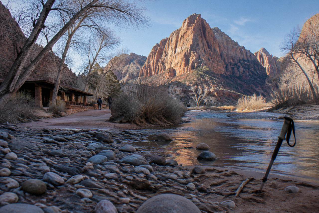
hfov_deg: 41.9
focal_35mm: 47
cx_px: 160
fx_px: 416
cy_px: 106
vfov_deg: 28.6
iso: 500
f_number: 4.5
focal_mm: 47
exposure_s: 1/1600
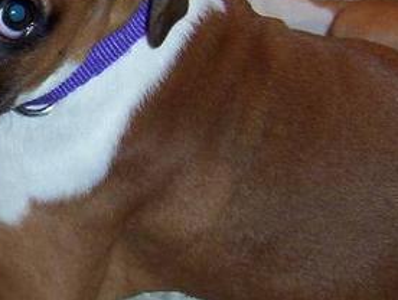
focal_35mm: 98
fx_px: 1129
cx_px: -13
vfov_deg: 15.1
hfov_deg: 19.3
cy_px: 87
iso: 140
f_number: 2.76
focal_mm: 5.54
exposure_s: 1/30
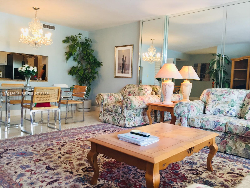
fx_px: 209
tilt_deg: -3.8
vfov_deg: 48.2
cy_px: 94
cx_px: 125
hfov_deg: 61.7
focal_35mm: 29
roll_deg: -3.1
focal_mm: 4.15
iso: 64
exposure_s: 1/30
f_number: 2.2
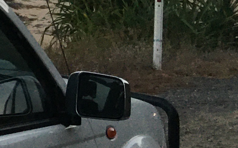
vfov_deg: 7.7
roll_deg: +1.9
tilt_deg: +1.1
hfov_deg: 10.5
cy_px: -101
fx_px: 1070
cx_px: -377
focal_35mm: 165
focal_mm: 4.15
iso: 50
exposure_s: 1/33
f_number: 2.2
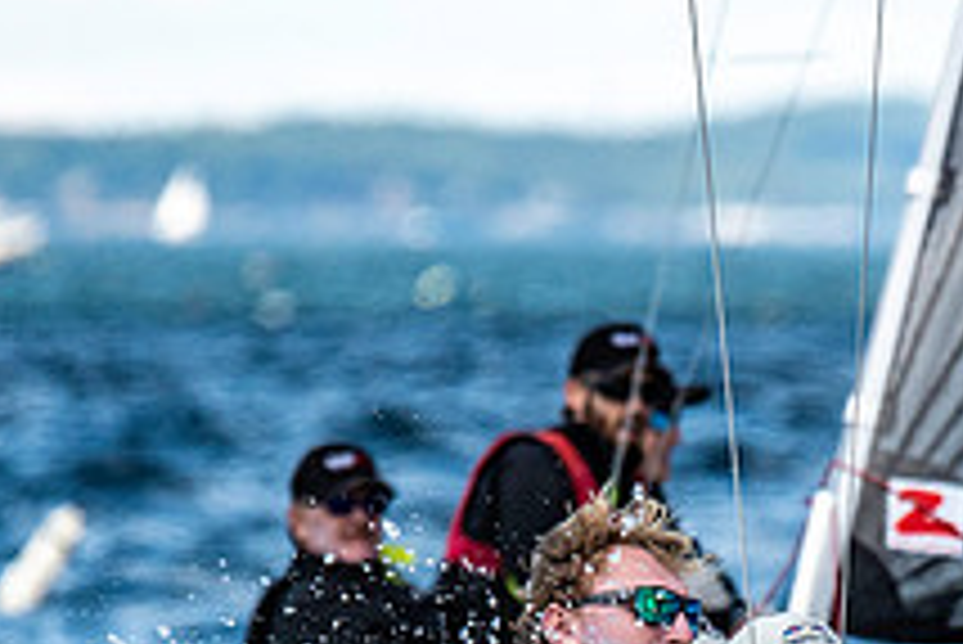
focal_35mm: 1269
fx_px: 33968
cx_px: 742
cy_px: 849
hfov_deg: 1.6
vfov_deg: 1.1
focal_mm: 300
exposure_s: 1/3200
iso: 500
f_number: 5
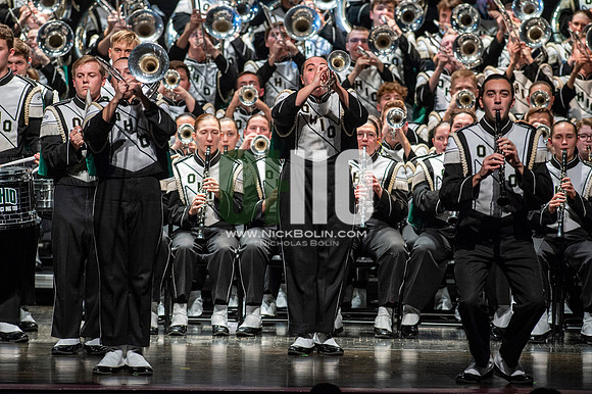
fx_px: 4930
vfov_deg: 4.6
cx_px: 296
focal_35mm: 300
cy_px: 197
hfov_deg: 6.9
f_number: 5.6
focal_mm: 300
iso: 5000
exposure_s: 1/400
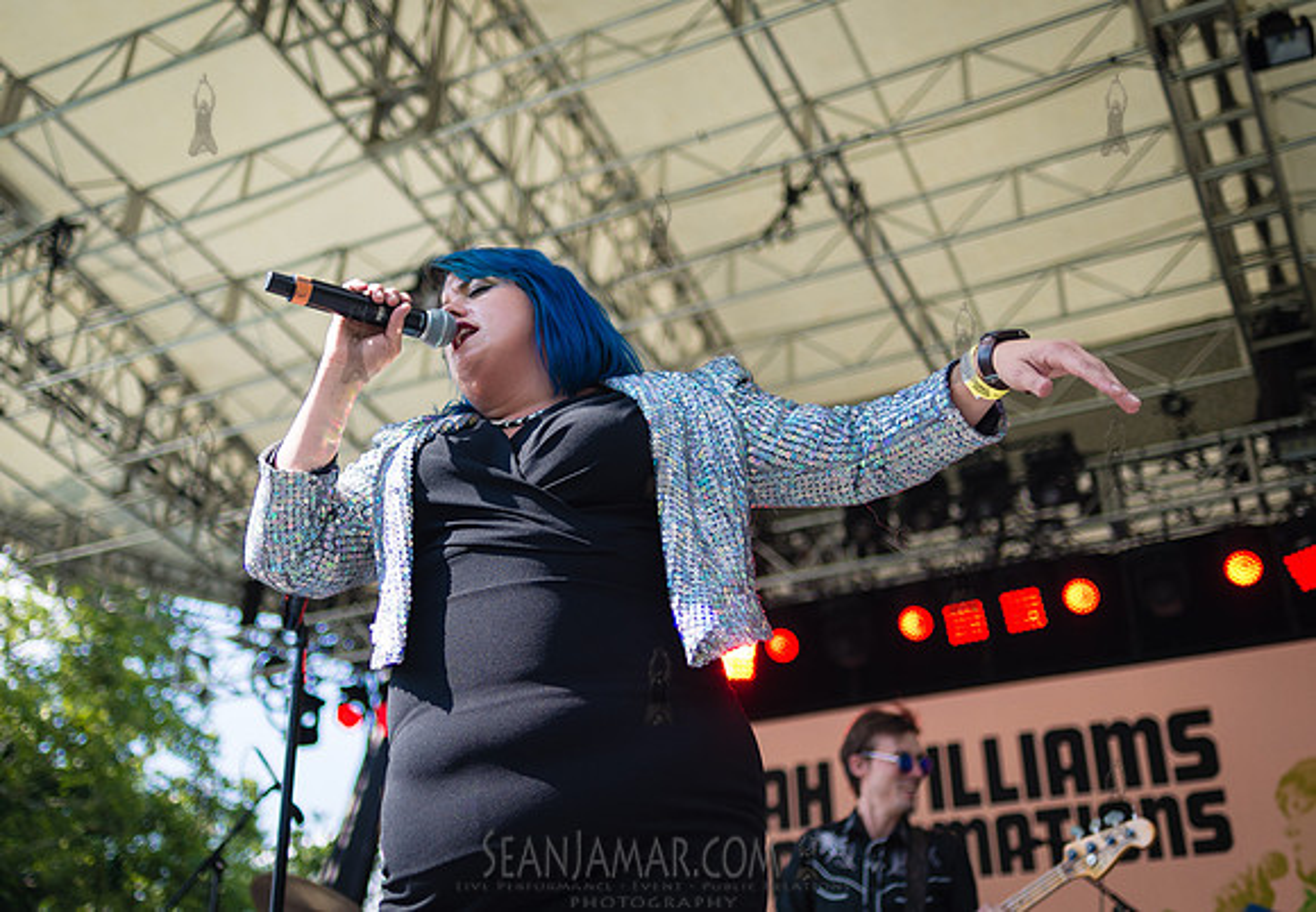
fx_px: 1614
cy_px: 452
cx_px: 568
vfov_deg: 31.6
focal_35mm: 44
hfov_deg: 44.3
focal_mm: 35
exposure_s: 1/3200
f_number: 2
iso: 200
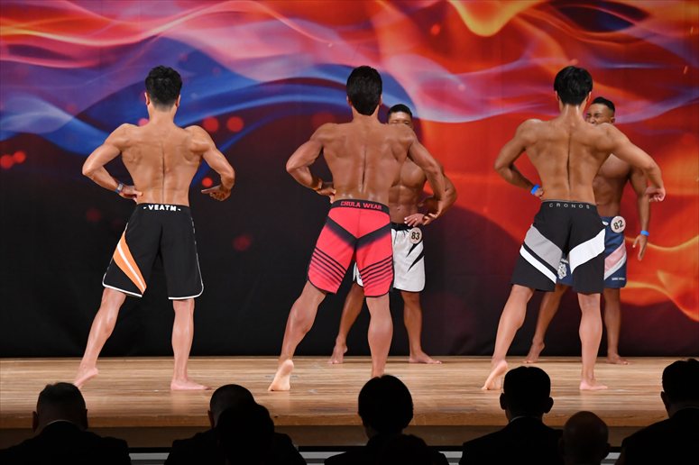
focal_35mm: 202
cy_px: 232
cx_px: 350
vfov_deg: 6.8
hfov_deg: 10.2
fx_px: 3920
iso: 3200
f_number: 5.6
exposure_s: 1/400
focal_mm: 135
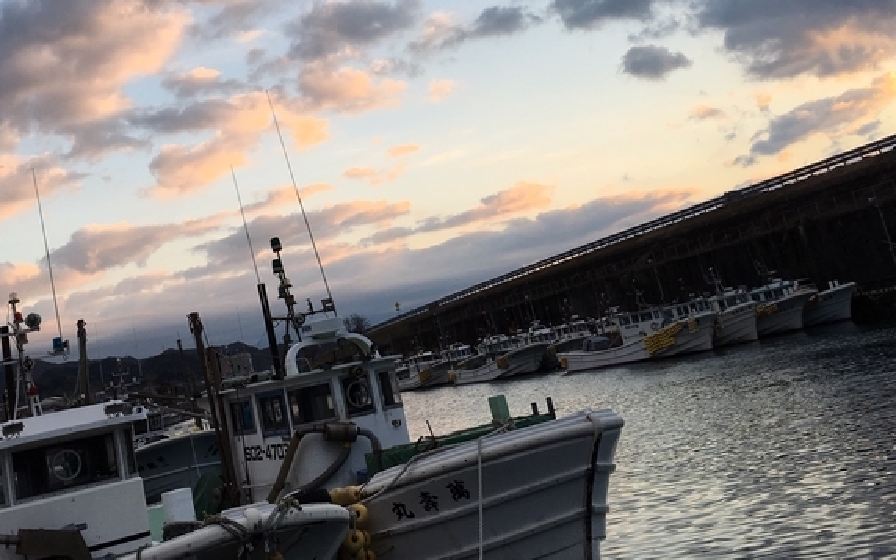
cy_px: 157
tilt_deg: +12.3
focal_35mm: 43
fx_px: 1050
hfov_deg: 45.7
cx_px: 316
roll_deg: +11.1
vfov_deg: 29.5
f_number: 2.2
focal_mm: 4.15
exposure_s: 1/375
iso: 25
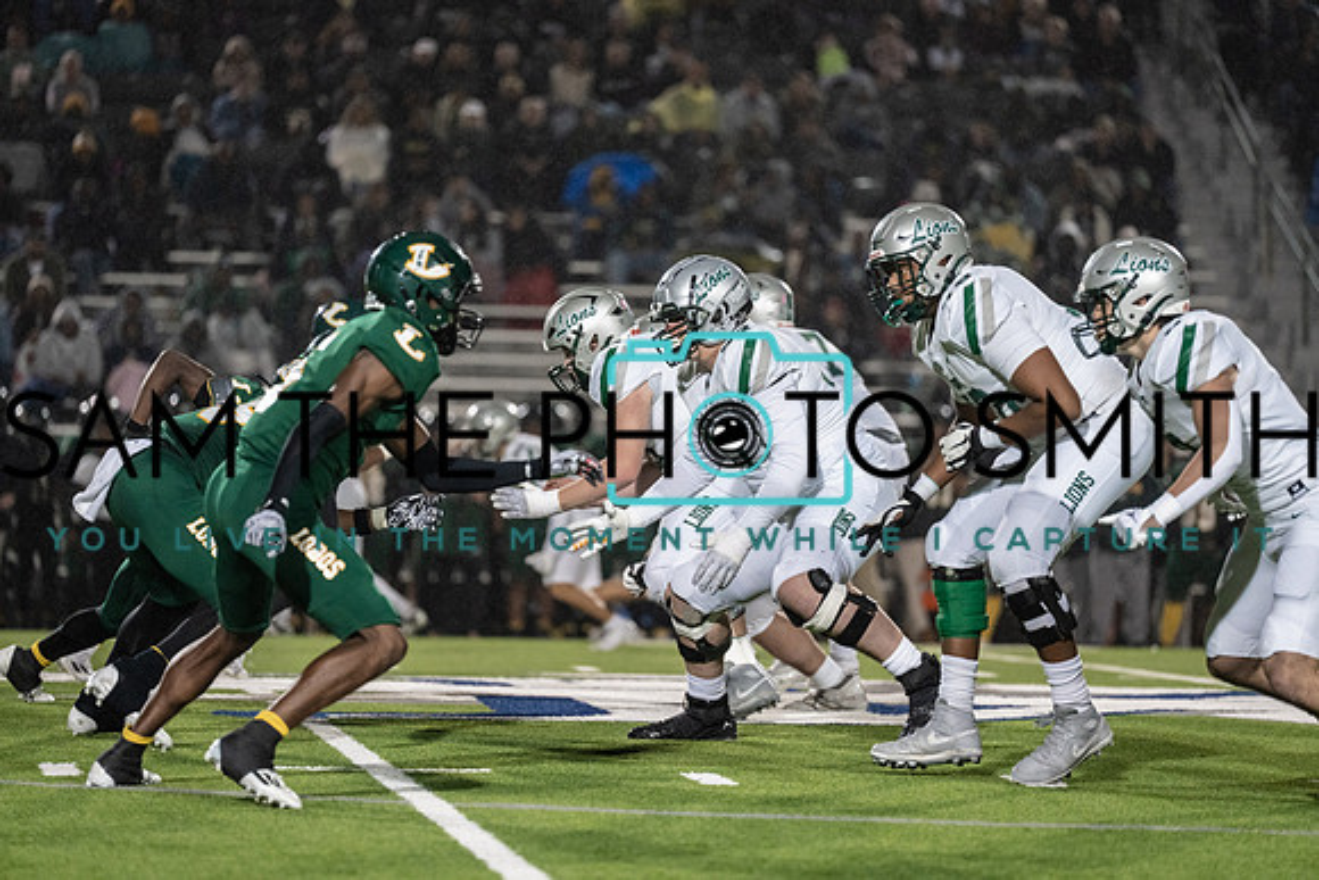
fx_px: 7329
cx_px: 660
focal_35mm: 200
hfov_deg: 10.3
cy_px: 440
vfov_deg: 6.9
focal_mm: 200
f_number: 2.8
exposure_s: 1/1250
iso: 3200
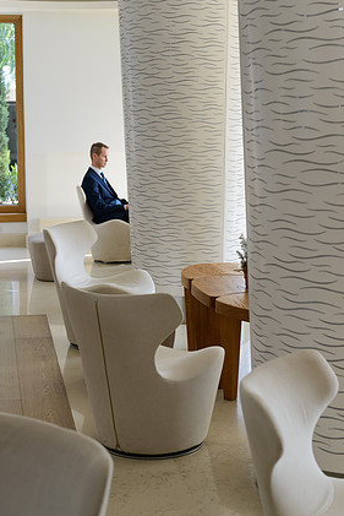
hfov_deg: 21.9
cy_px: 241
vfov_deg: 32.4
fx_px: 888
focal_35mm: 62
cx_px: 168
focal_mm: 58
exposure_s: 1/60
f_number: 4
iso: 100
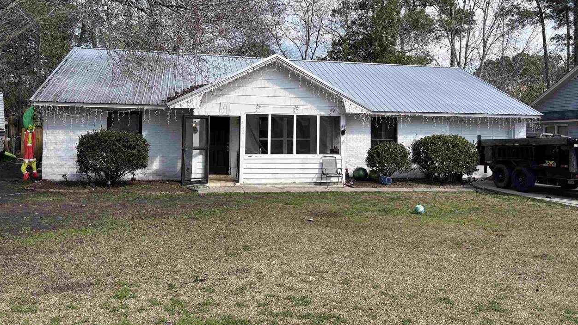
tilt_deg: +2.2
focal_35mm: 29
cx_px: 288
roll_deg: -0.8
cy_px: 124
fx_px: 444
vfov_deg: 39.9
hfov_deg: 66.1
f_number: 1.6
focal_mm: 5.96
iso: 50
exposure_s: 1/2141
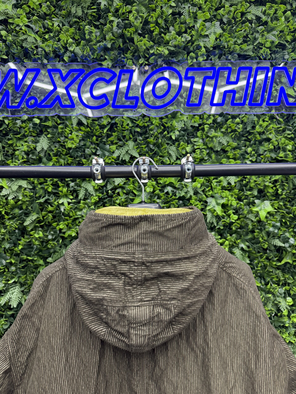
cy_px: 197
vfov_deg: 71.6
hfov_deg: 56.8
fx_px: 274
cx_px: 148
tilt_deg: -2.5
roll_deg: -0.9
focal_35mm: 24
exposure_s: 1/63
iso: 250
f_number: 1.78
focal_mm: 6.76
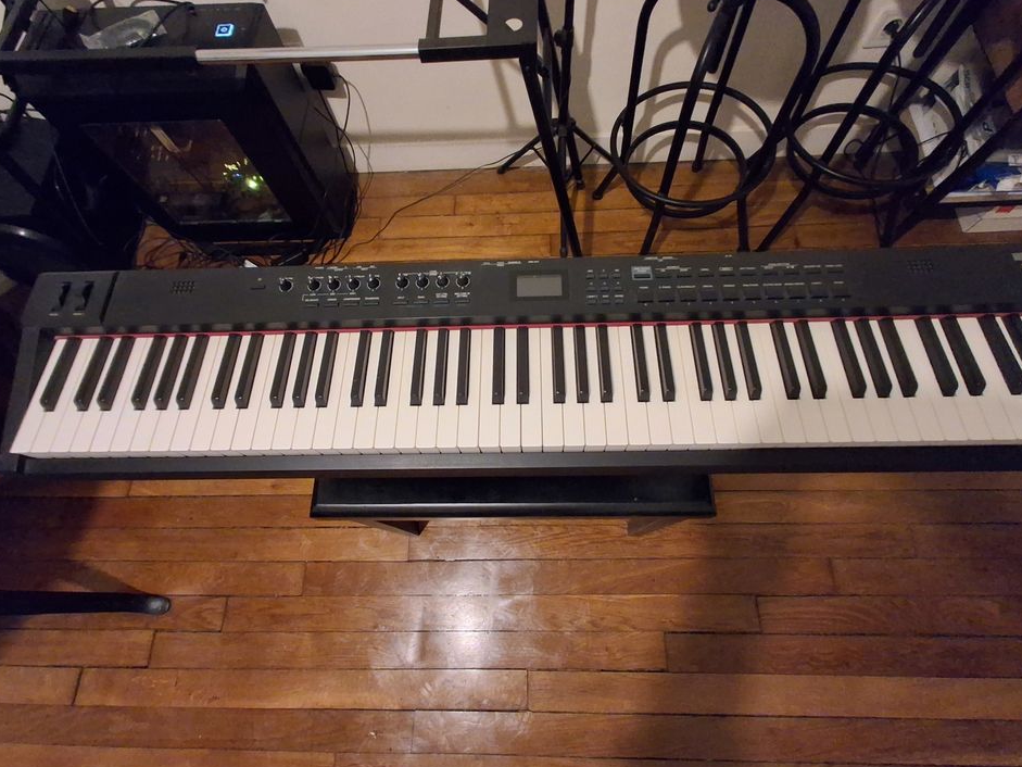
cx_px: 520
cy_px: 390
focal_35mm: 17
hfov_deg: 91.0
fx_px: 502
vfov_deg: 74.7
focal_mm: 1.64
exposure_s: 1/50
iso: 640
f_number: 2.2
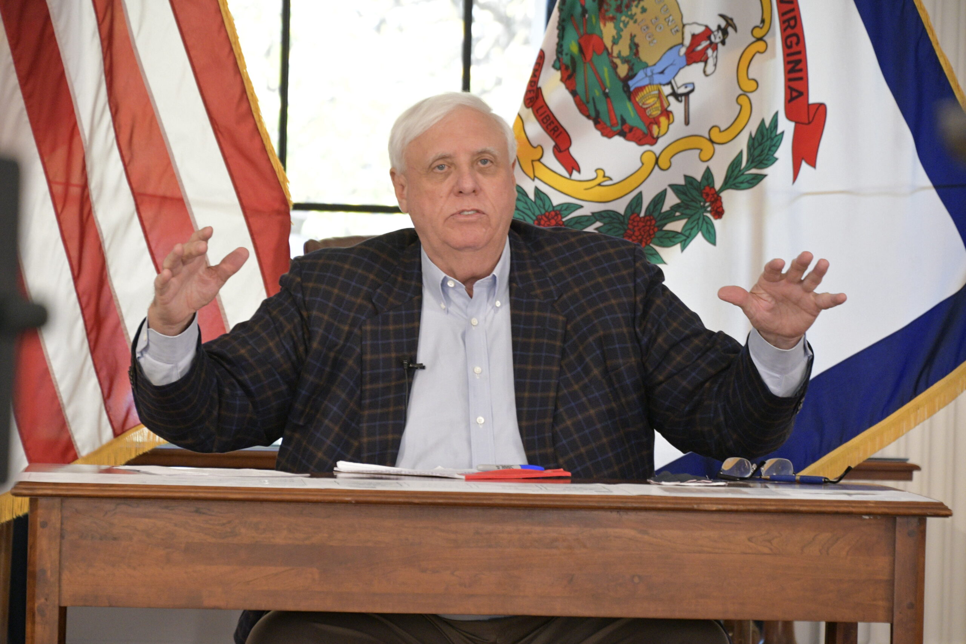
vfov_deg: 7.9
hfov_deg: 11.8
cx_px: 483
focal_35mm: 174
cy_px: 322
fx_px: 4669
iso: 4000
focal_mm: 116
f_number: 6.3
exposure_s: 1/200
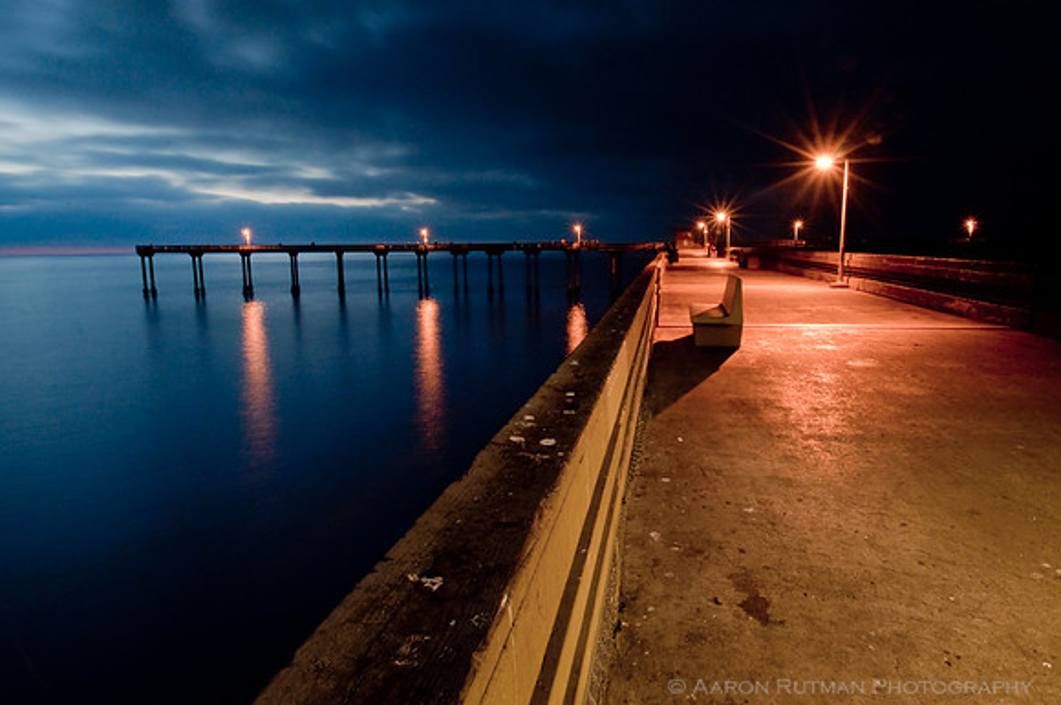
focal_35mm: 18
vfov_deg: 67.2
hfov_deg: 90.1
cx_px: 530
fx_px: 530
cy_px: 352
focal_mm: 12
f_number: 22
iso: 200
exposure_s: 20
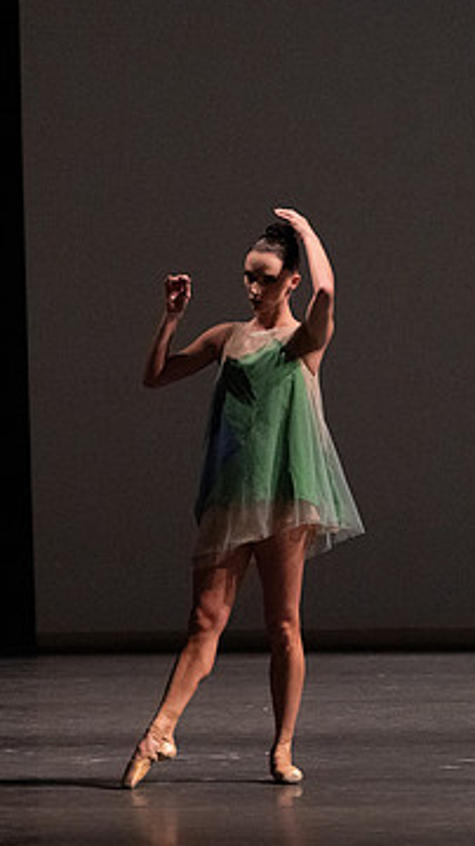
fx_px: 7582
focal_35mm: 338
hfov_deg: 3.6
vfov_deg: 6.4
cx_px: 42
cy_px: 403
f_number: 6.3
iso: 16000
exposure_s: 1/400
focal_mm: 200
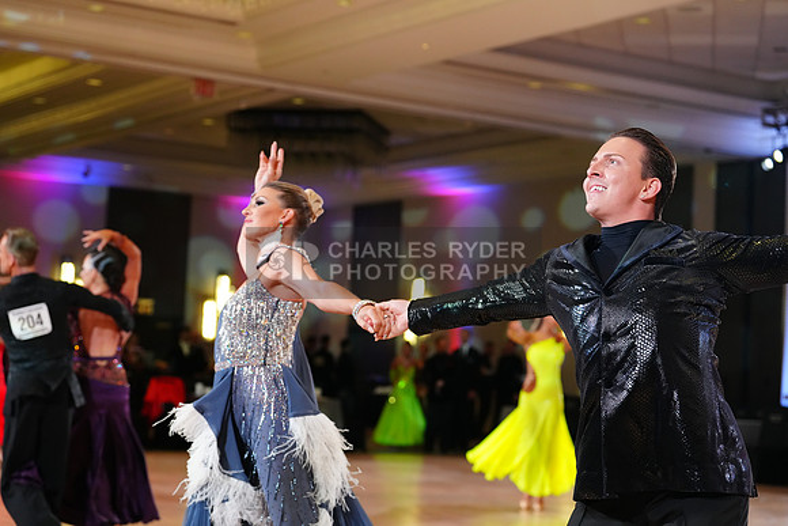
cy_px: 263
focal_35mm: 70
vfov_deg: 19.5
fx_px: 1533
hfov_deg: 28.8
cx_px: 394
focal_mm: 70
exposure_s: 1/500
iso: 3200
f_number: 3.5
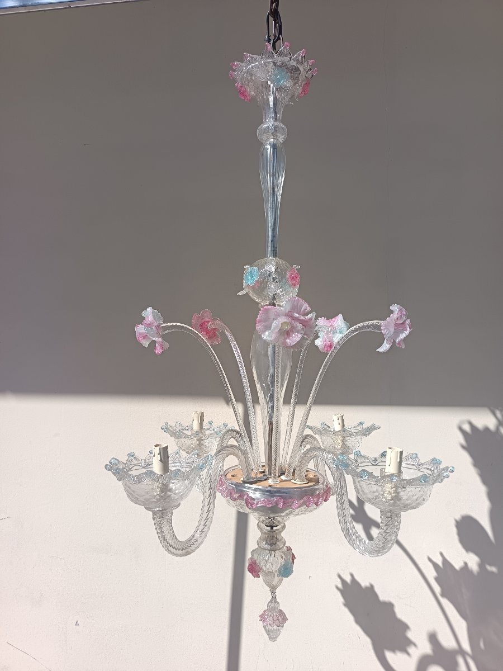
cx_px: 252
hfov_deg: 56.8
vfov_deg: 71.6
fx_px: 465
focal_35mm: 24
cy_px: 336
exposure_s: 1/661
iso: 100
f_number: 1.75
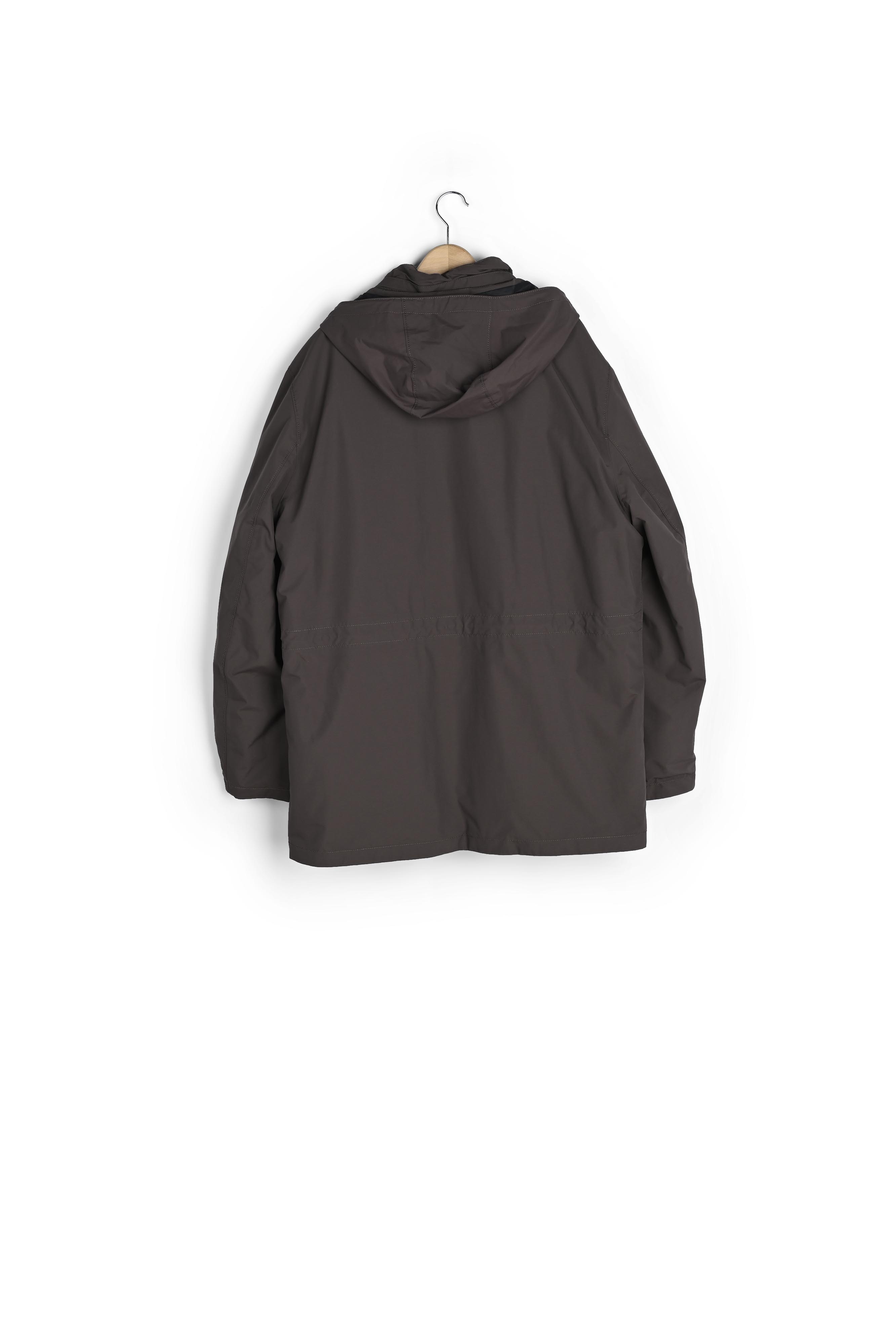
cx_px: 448
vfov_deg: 46.4
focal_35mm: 42
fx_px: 1568
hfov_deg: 31.9
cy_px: 672
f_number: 11
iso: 100
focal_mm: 42
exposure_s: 1/125
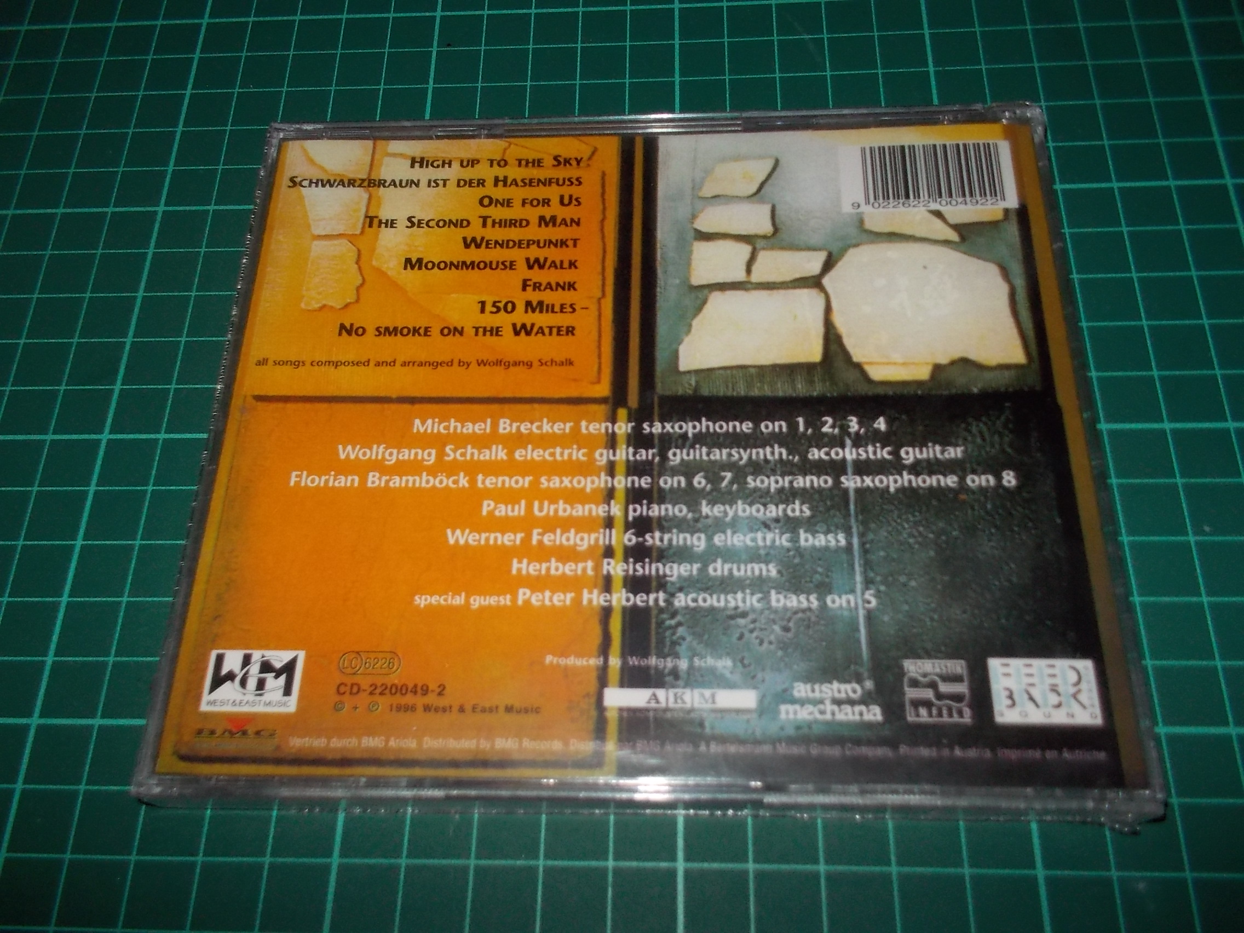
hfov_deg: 61.7
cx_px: 622
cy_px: 466
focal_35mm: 29
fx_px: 1042
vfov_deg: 48.2
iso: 200
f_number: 3.3
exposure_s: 1/30
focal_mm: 4.1
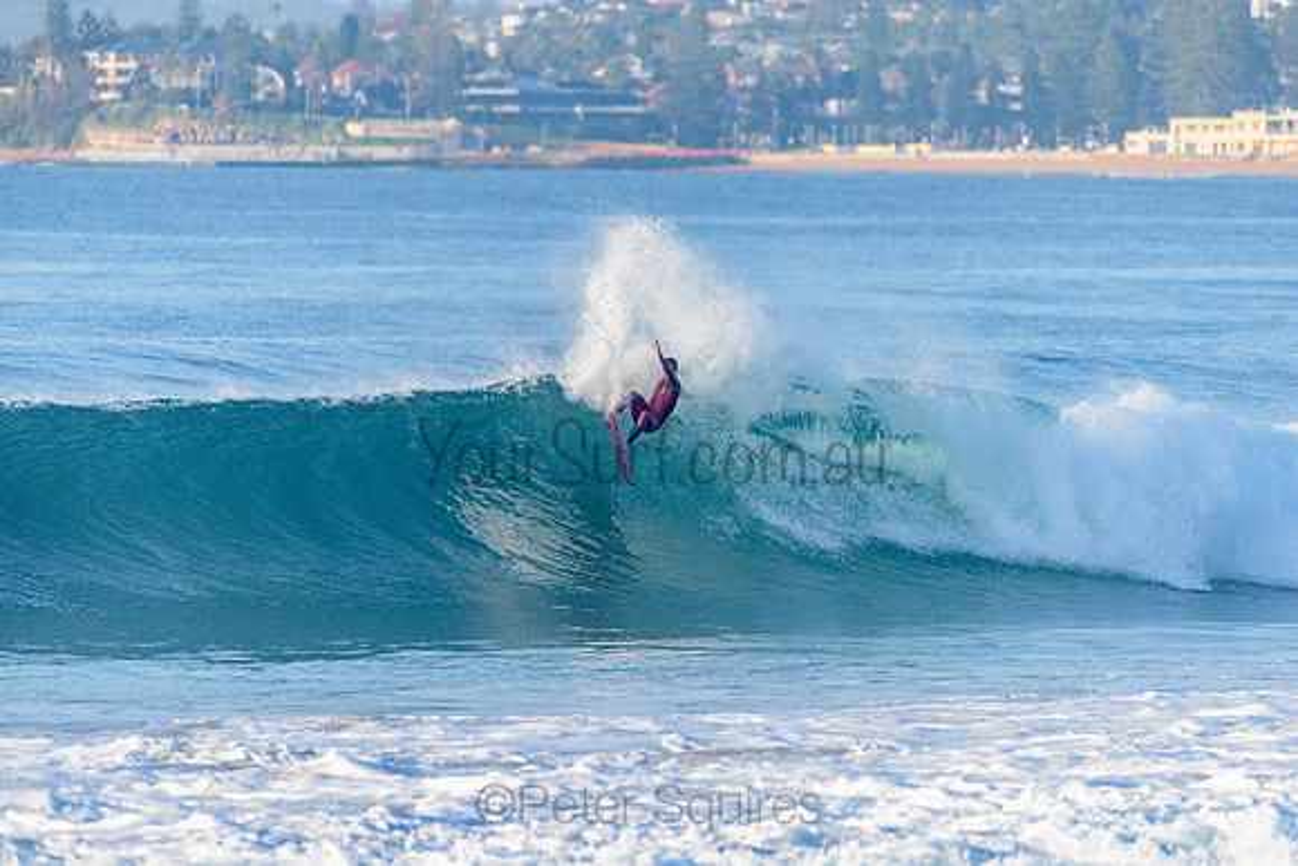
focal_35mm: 500
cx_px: 649
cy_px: 433
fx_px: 18031
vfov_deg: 2.8
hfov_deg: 4.1
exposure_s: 1/2000
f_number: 5.6
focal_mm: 500
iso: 360
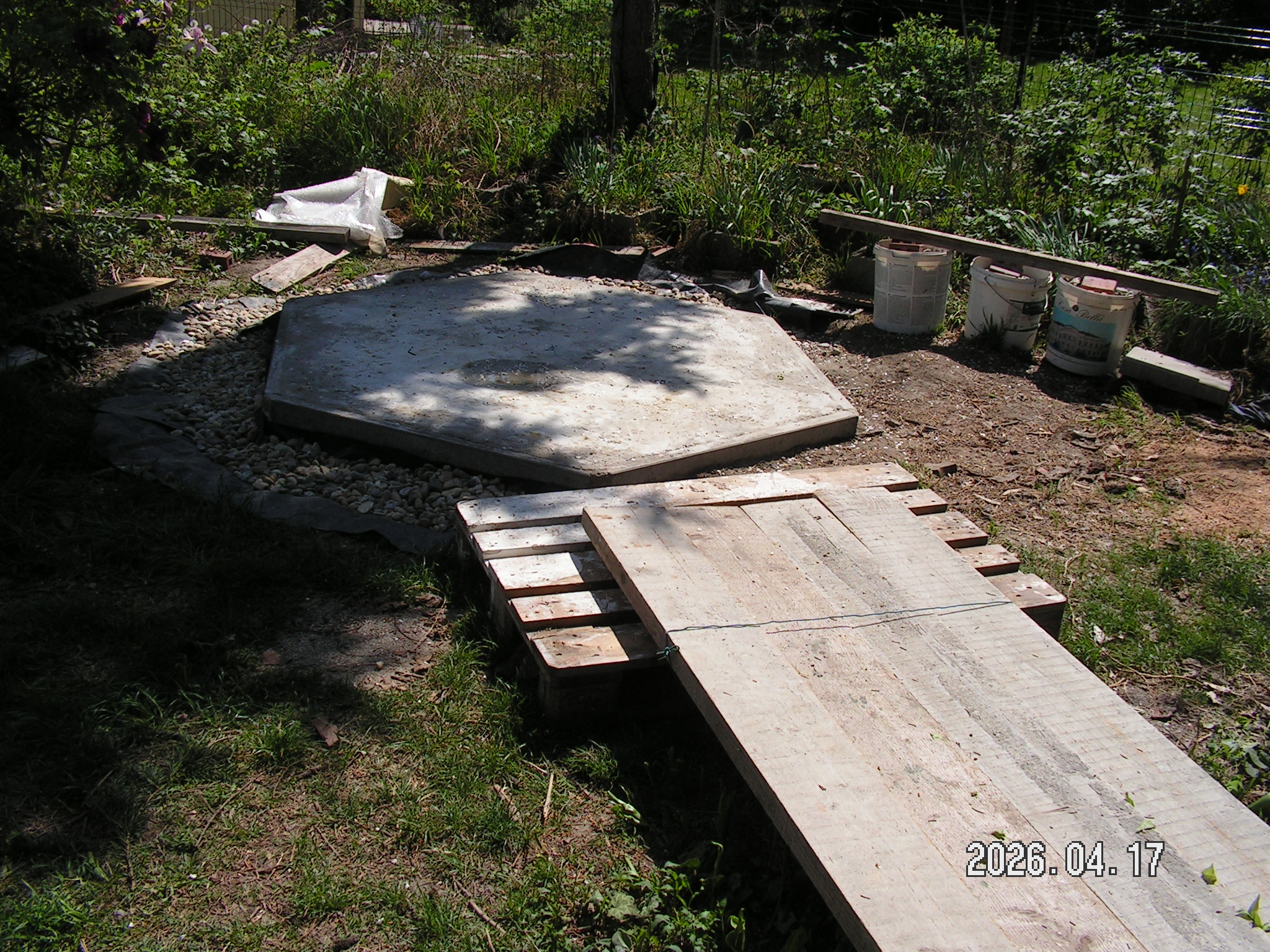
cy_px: 476
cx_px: 635
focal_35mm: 36
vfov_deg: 39.7
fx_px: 1321
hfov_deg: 51.4
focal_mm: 6
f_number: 4.8
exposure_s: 1/800
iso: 64
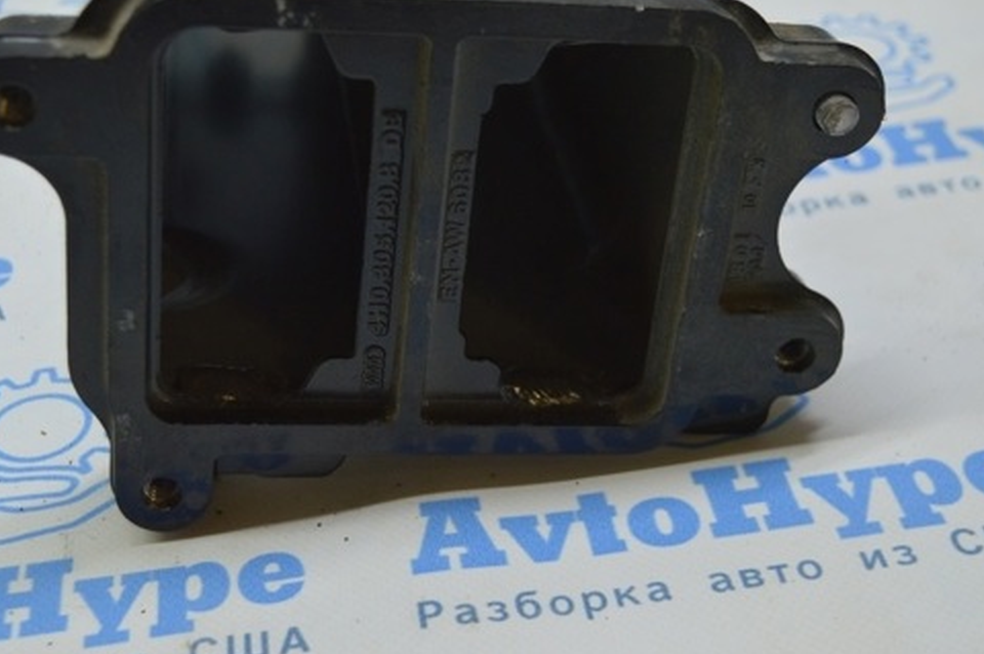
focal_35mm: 64
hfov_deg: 31.4
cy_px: 249
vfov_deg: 21.2
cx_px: 402
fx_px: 1748
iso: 400
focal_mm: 32
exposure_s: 1/60
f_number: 4.5
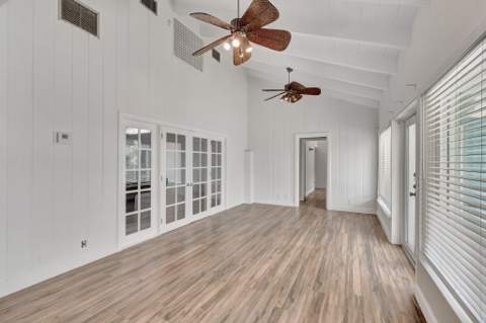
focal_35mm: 15
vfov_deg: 77.2
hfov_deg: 100.4
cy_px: 162
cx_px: 243
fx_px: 202
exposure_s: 1/25
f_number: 8
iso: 1100
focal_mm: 10
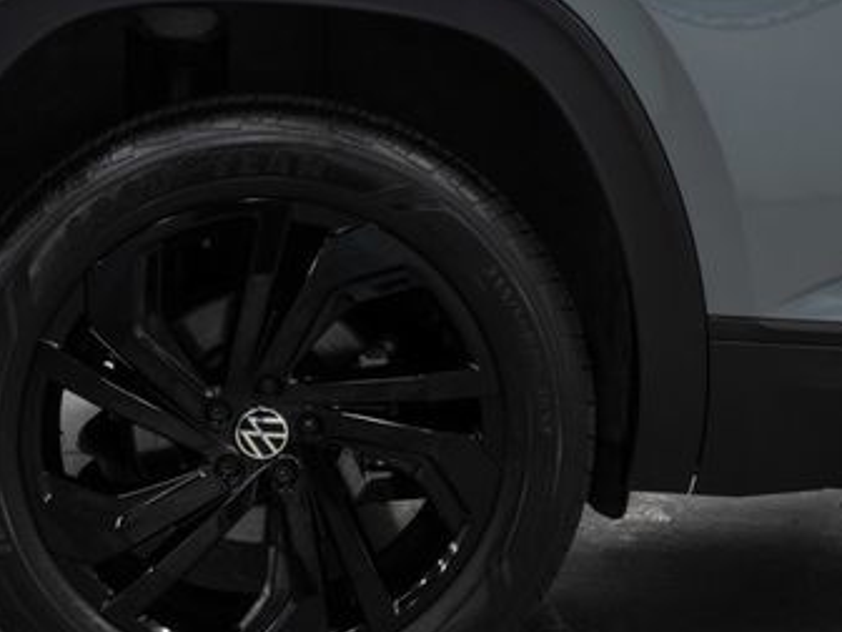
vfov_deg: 19.1
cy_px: 345
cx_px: 218
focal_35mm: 77
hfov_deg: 25.1
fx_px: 1873
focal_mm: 28
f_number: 3.2
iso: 250
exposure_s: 1/40
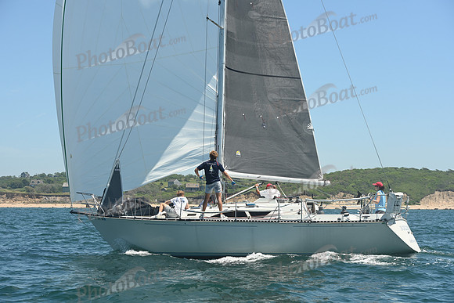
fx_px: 883
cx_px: 227
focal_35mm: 70
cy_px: 152
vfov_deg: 19.5
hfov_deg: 28.8
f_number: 7.1
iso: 320
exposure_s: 1/1000
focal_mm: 70
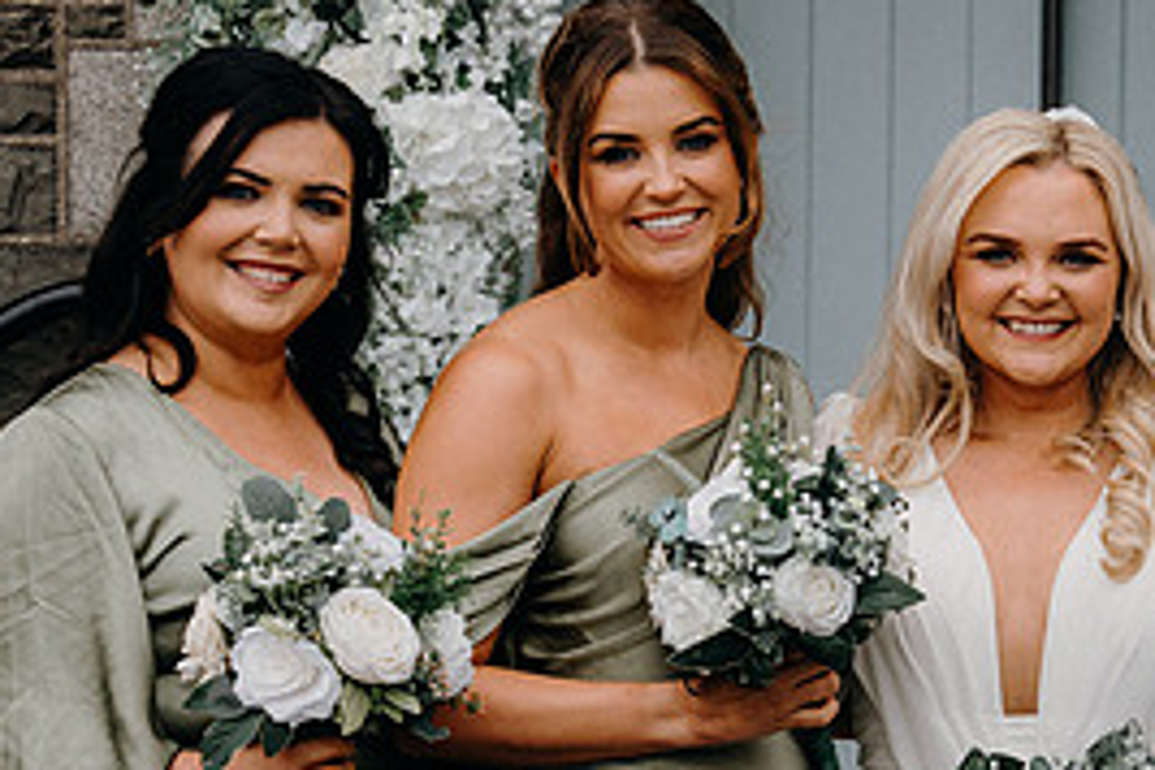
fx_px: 4459
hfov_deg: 14.6
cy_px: 590
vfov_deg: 9.8
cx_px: 1090
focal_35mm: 139
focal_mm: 64
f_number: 7.1
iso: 400
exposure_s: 1/200
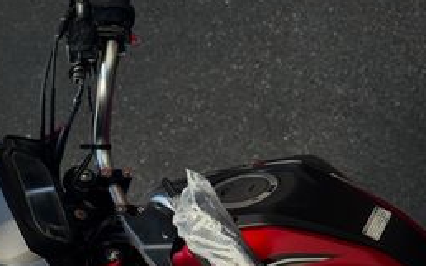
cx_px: 127
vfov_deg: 14.0
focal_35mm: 93
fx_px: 1079
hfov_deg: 22.2
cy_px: 195
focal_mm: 6.76
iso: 64
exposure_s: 1/1114
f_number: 1.78
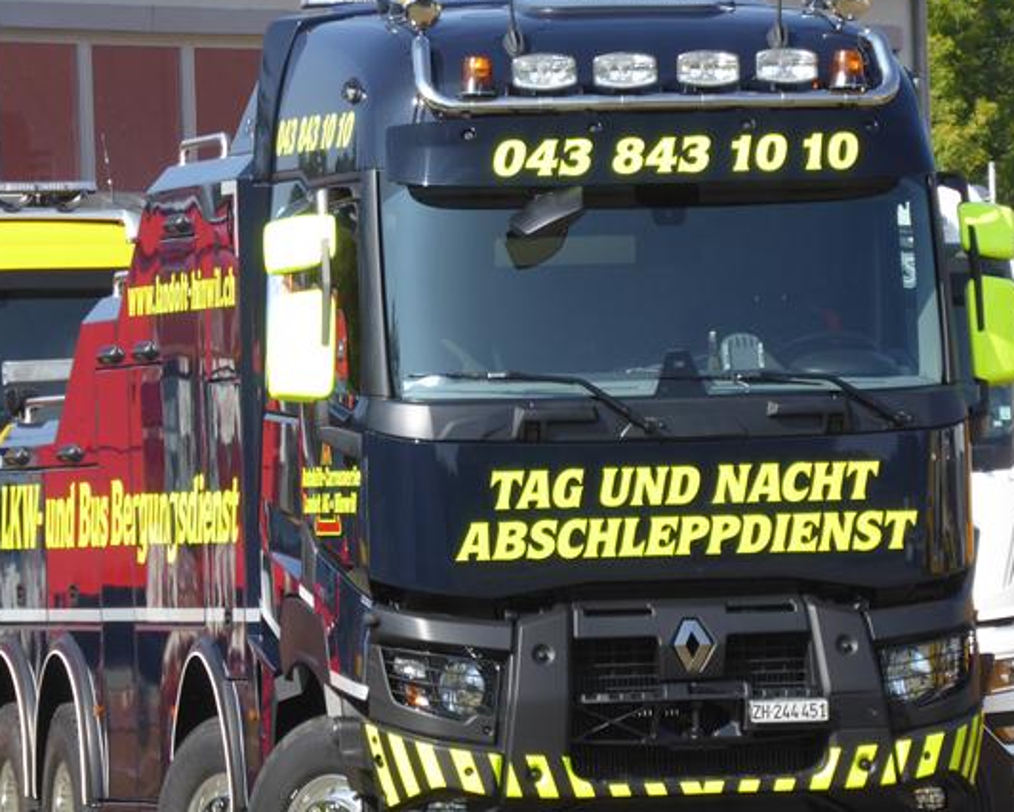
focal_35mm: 440
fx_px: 13209
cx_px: 477
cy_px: 423
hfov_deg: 4.4
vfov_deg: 3.5
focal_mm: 53.8
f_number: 5.8
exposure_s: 1/250
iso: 100
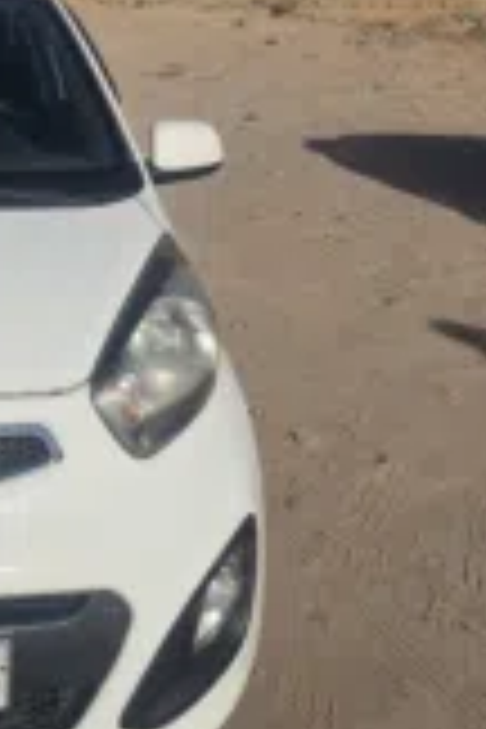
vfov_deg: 32.4
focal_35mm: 59
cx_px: -14
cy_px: 81
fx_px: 1195
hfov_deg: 22.0
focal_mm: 6.3
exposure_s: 1/1321
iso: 10
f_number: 1.7
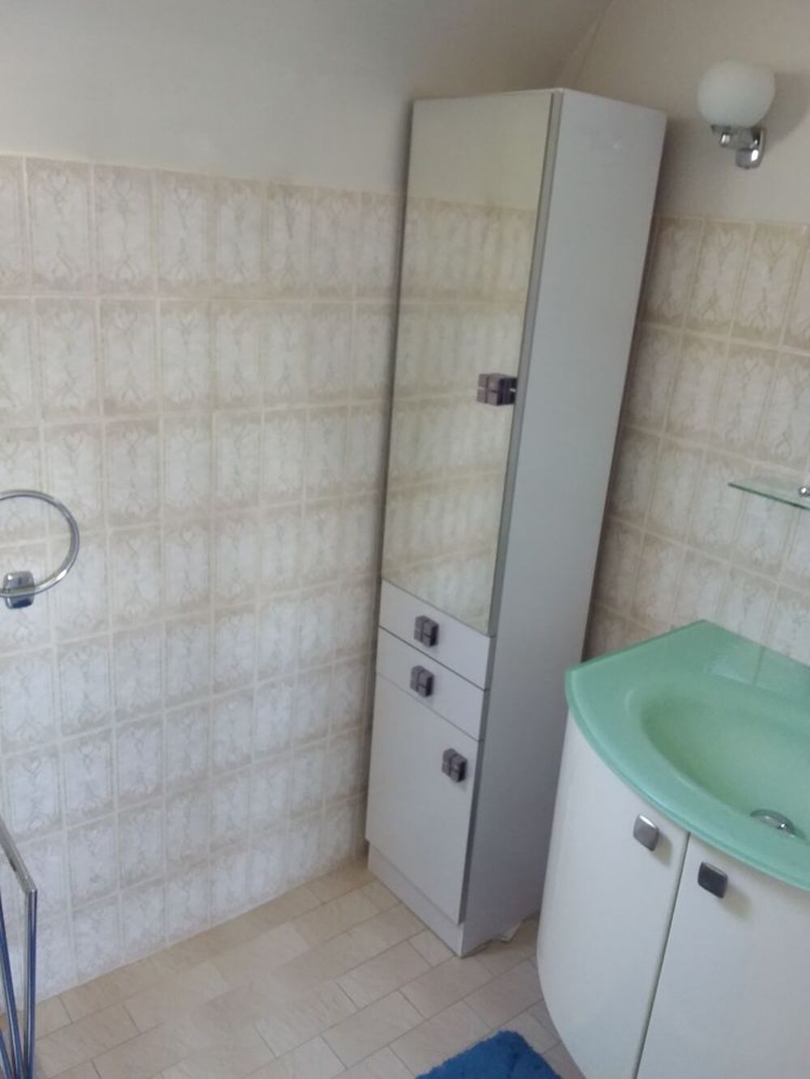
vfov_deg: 65.3
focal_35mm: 27
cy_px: 540
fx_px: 842
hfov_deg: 51.4
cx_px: 405
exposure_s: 1/17
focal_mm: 2.91
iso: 80
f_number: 1.9
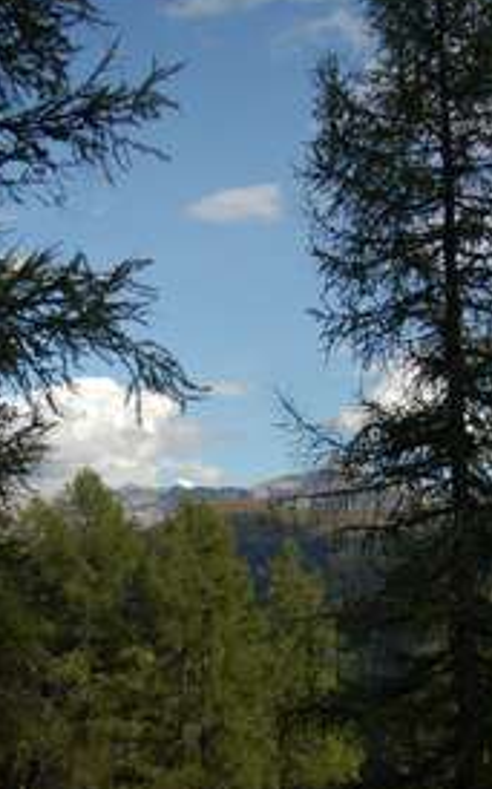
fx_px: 1242
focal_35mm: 58
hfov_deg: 22.3
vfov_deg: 34.9
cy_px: 514
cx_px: 173
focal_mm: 23
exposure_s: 1/3200
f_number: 3.8
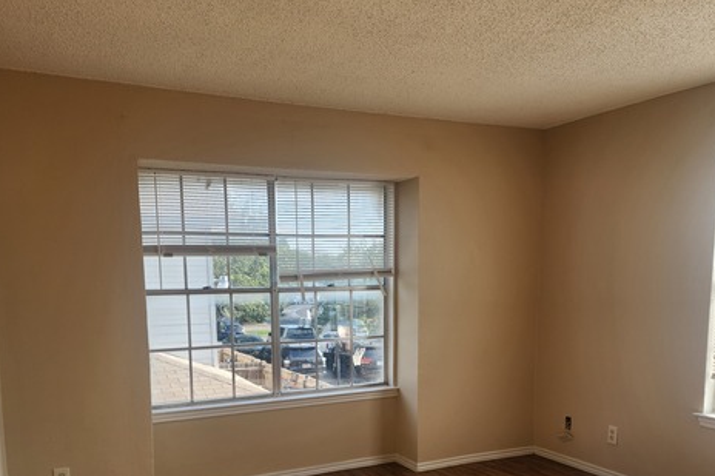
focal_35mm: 33
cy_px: 364
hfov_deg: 57.2
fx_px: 655
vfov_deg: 38.8
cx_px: 353
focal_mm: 6.4
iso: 16
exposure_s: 1/180
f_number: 1.8
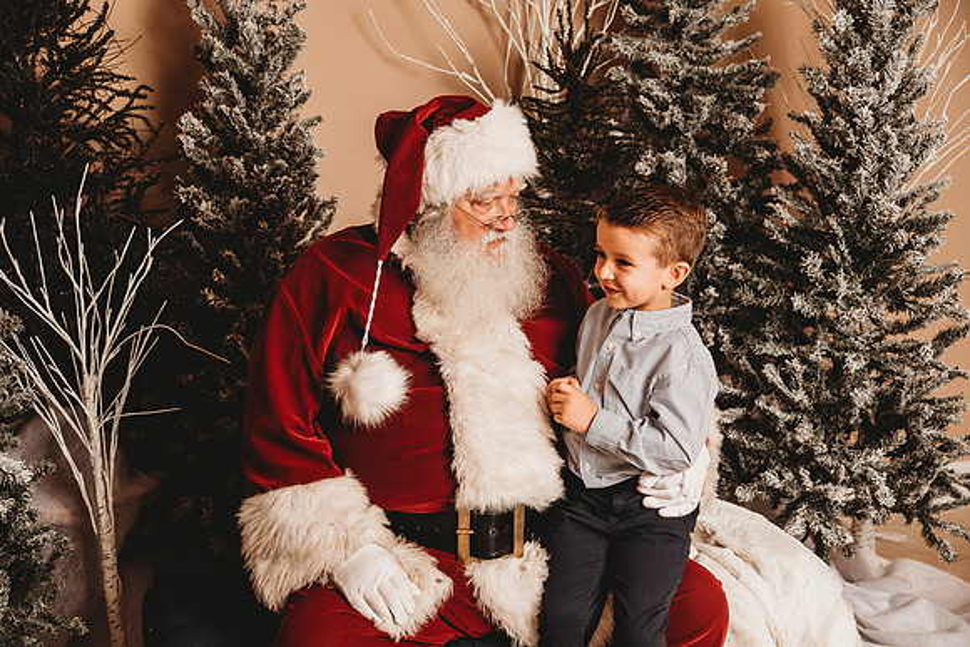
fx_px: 1294
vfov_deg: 28.1
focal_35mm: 48
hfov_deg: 41.1
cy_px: 324
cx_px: 485
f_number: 4
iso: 100
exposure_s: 1/160
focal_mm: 48
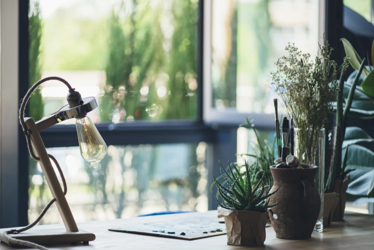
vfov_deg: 13.1
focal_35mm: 105
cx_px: 187
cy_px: 125
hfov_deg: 19.4
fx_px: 1091
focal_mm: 105
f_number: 3.2
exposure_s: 1/200
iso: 250
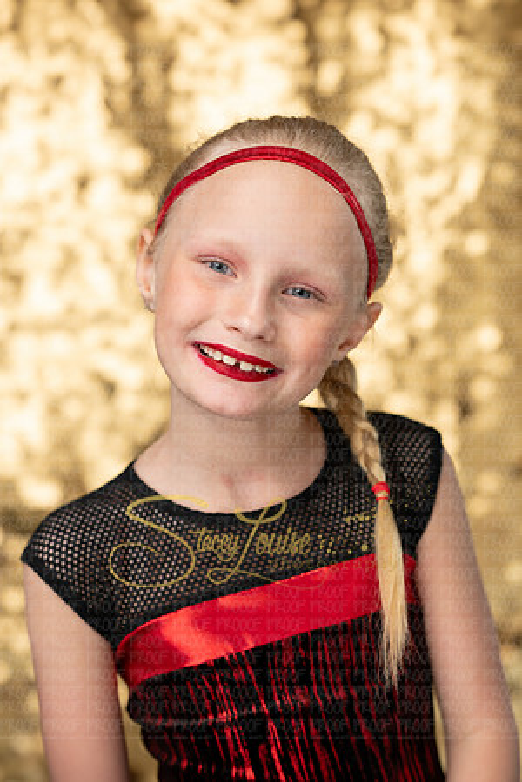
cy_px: 391
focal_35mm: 85
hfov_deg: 16.1
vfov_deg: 23.9
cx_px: 261
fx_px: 1849
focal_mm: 85
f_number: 2.8
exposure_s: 1/1000
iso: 1250
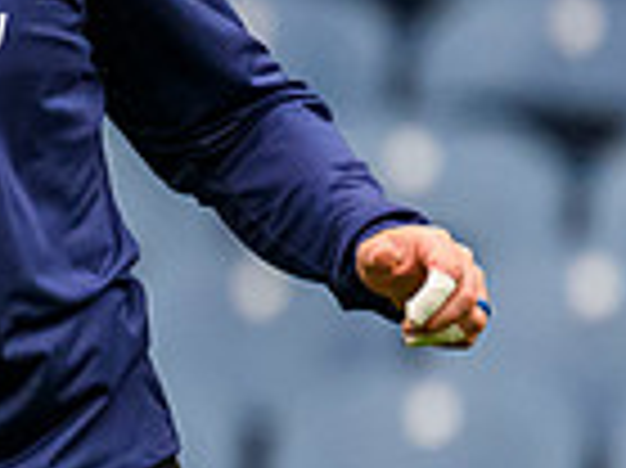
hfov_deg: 0.4
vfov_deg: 0.3
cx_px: -668
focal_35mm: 4525
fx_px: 81760
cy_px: 197
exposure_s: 1/1250
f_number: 5.6
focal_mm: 784
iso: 6400
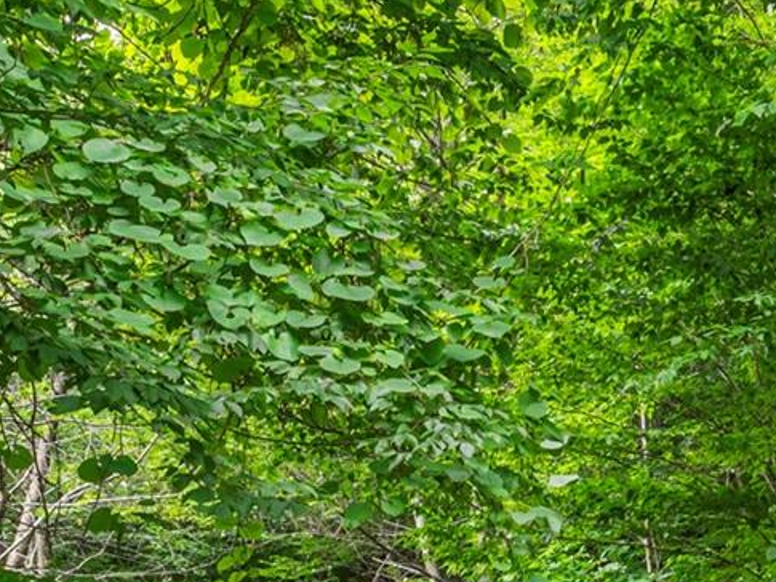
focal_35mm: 69
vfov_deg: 18.1
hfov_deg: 21.9
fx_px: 1547
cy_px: 956
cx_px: 1246
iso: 320
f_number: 8
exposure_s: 1/50
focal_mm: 17
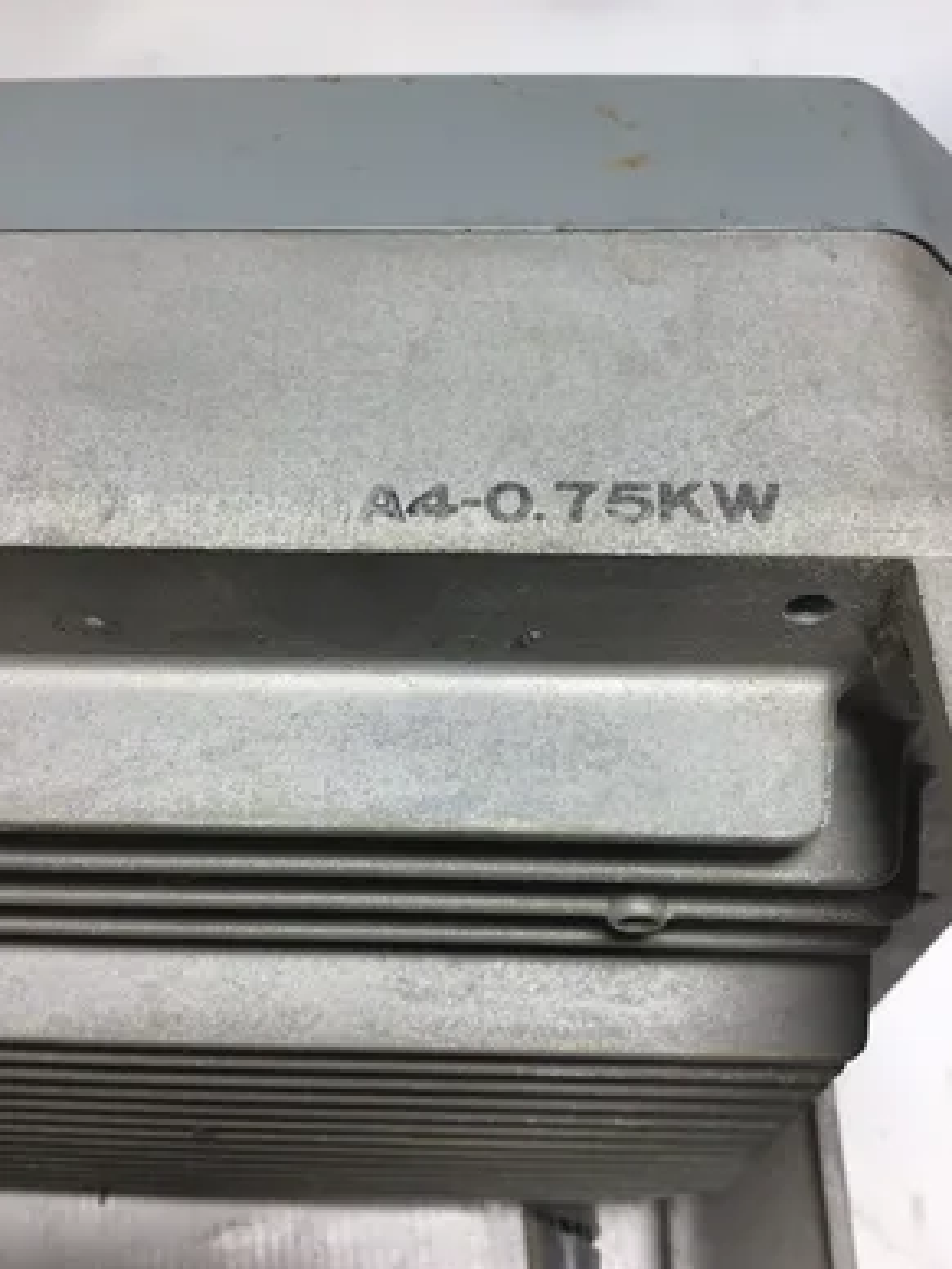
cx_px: 478
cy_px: 648
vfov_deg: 56.8
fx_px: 1173
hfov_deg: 44.2
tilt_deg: -59.9
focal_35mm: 32
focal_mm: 3.3
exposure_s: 1/120
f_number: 2.4
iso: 32
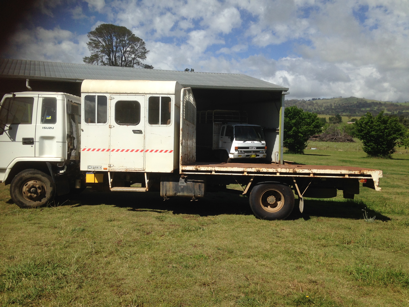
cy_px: 154
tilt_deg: -4.3
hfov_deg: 55.4
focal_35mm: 33
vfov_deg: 42.9
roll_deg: +0.9
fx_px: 390
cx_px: 204
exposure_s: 1/2584
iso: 50
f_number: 2.4
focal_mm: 4.12
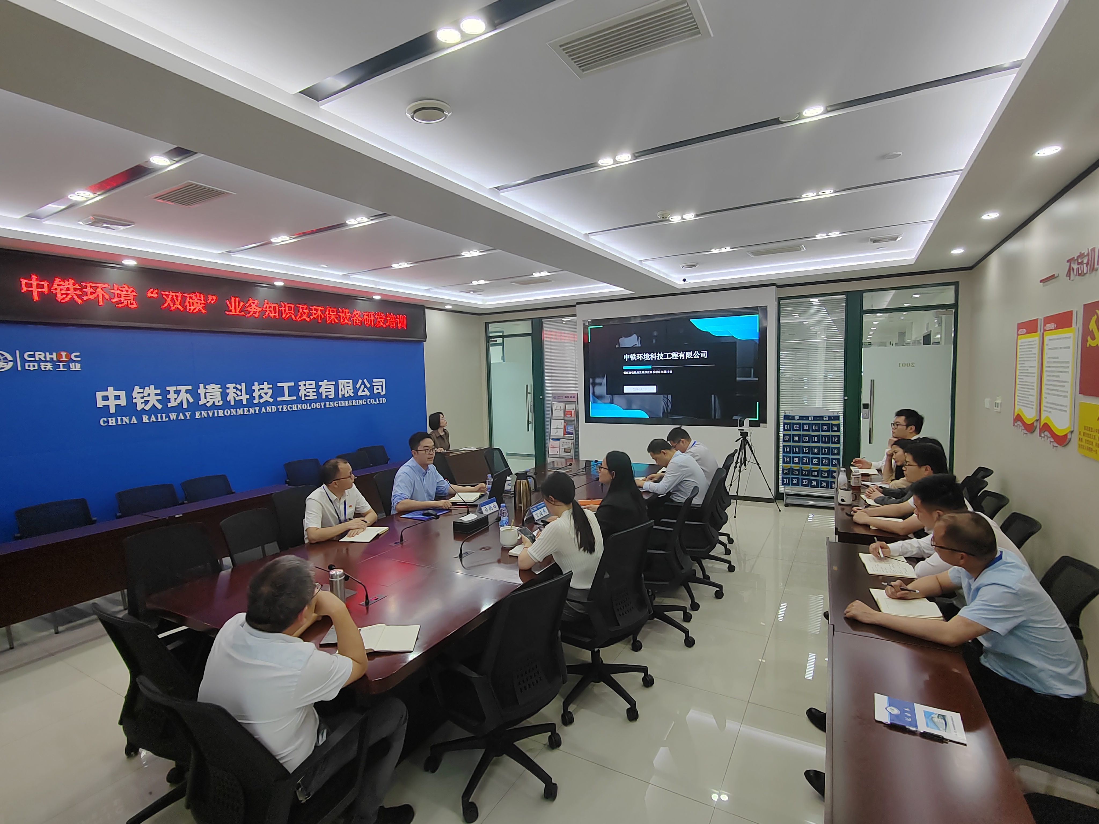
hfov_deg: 81.7
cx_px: 550
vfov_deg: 66.0
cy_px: 412
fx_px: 635
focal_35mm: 20
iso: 125
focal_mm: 2.17
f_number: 2.2
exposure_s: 1/50
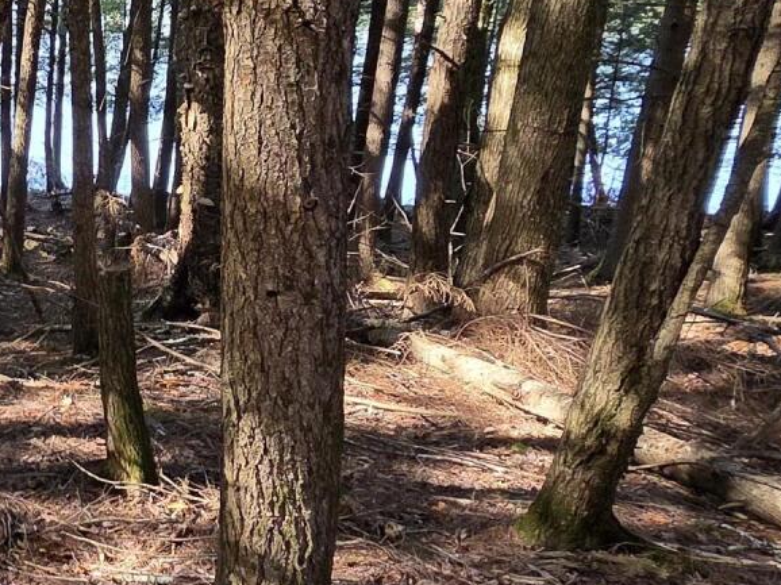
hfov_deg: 33.8
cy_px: 211
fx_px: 1015
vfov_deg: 32.0
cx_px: -163
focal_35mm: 45
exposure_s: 1/120
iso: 160
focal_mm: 2.2
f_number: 2.2
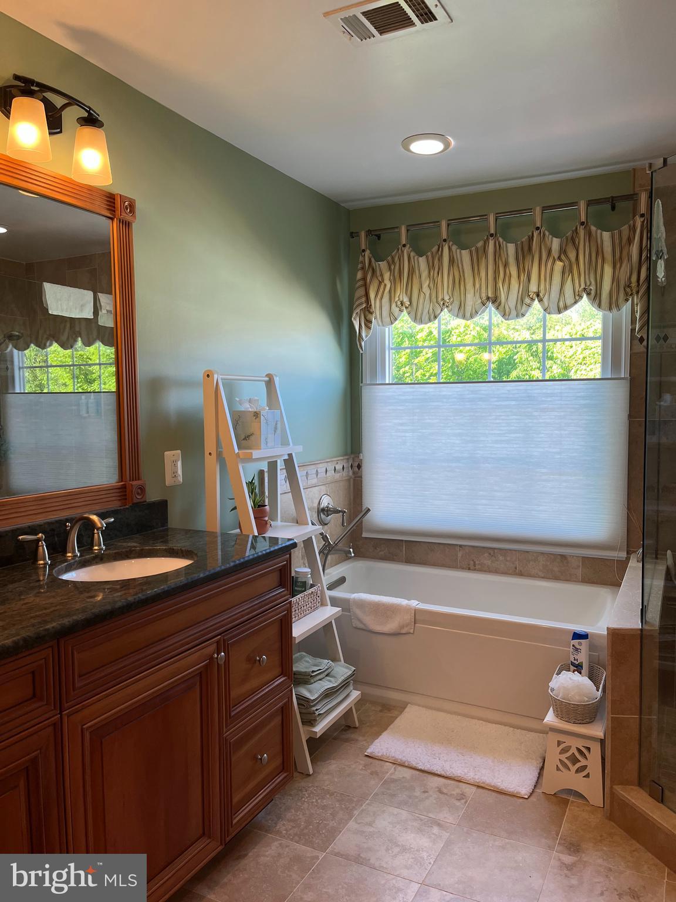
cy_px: 451
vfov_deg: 67.3
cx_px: 338
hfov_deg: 53.1
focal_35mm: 26
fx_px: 677
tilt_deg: -4.1
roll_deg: +1.4
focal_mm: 5.1
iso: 64
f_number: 1.6
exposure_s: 1/120
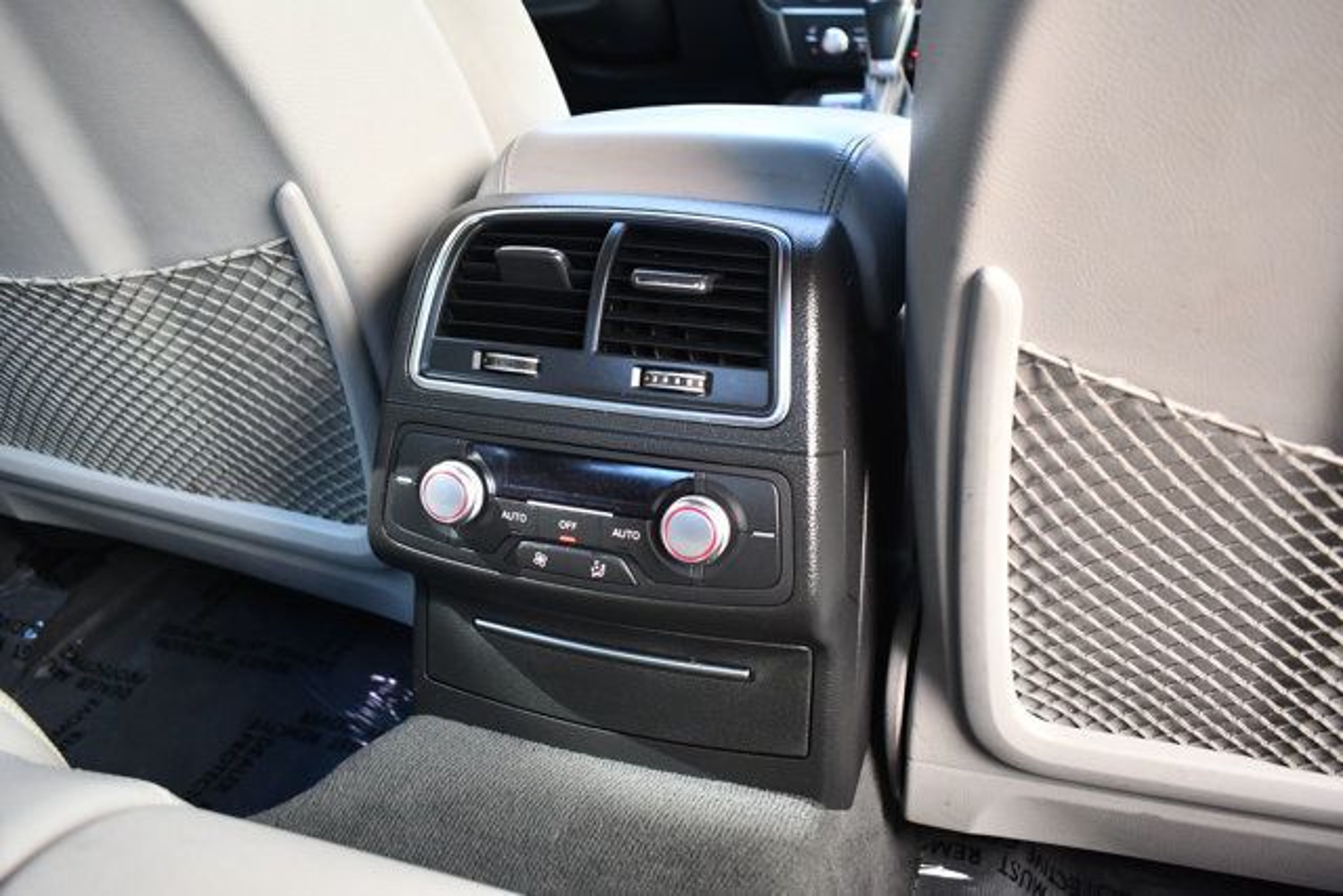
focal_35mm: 30
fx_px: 1119
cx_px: 672
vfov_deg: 43.6
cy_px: 448
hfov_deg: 61.9
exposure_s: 1/125
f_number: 3.5
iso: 900
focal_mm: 20
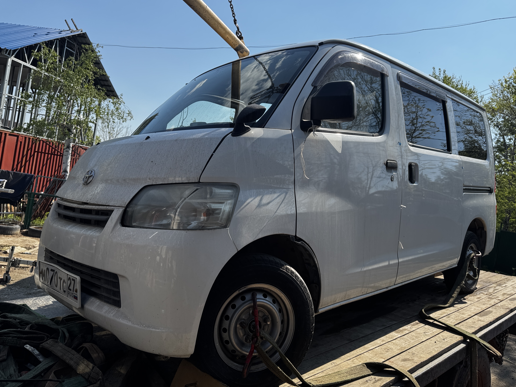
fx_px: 373
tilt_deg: +1.4
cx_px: 264
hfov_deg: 69.4
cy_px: 186
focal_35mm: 25
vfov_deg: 54.9
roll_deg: -8.8
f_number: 1.78
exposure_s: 1/3802
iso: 80
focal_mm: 6.76
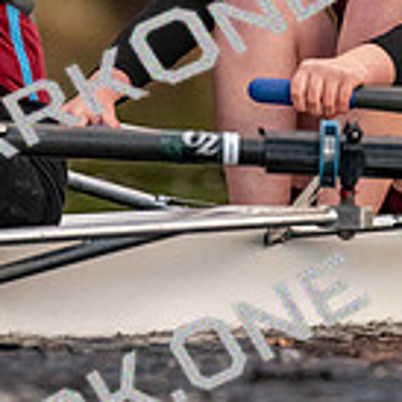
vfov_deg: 0.8
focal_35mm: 2161
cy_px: -62
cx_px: 255
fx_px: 28393
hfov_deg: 0.8
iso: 5600
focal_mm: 600
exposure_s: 1/2500
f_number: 4
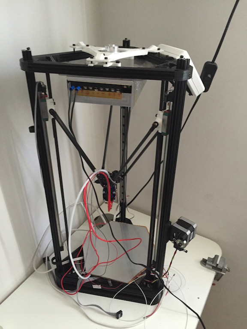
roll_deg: +0.4
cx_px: 124
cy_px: 164
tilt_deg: -28.1
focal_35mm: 29
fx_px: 276
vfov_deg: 61.7
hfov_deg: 48.2
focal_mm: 4.15
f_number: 2.2
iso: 250
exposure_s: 1/15
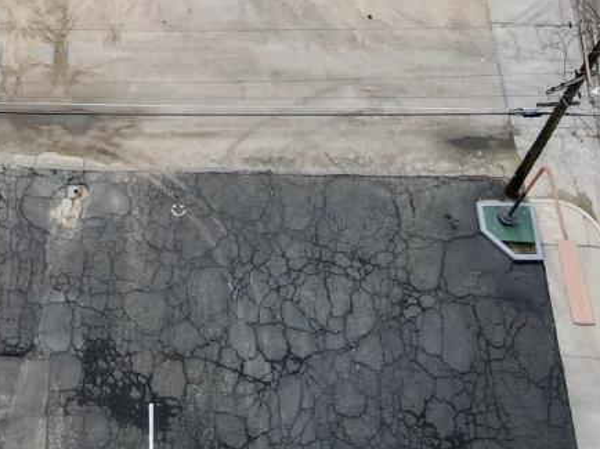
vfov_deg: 16.3
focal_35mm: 83
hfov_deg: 22.5
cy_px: -220
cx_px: -19
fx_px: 1438
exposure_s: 1/125
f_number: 2.8
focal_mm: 4.5
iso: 100
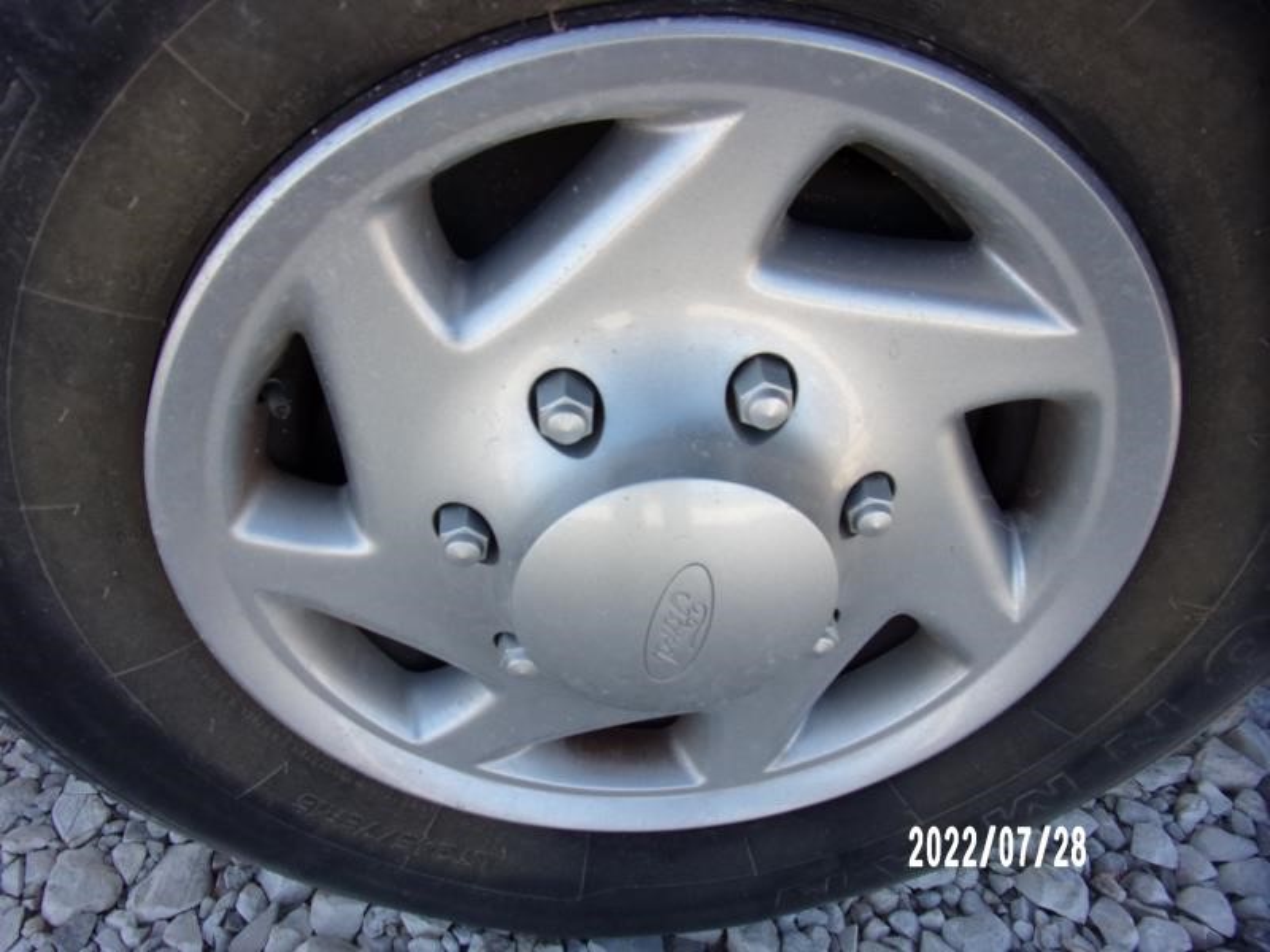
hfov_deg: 71.6
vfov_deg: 56.8
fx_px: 881
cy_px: 476
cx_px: 635
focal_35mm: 24
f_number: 3.3
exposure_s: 1/240
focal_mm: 4.3
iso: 80
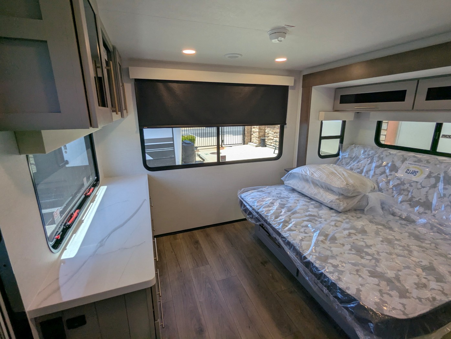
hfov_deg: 94.4
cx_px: 226
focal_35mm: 16
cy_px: 170
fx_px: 209
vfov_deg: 78.2
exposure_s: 1/167
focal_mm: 2.35
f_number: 2.2
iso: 53
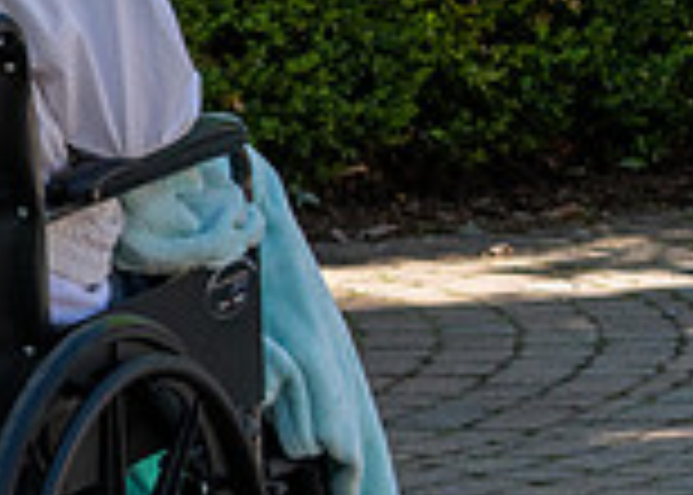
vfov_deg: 3.7
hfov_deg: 5.1
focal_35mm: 388
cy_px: 84
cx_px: -420
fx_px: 7637
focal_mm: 55
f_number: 8
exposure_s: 1/250
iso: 360
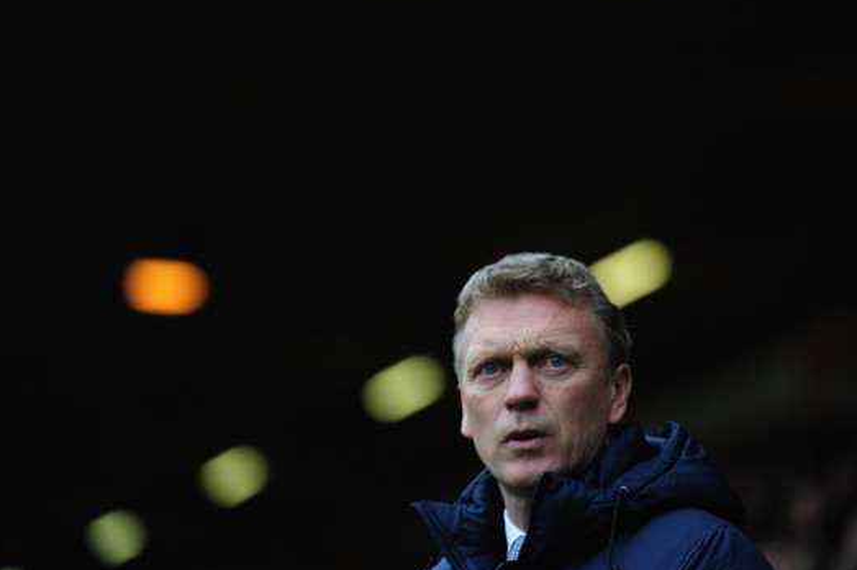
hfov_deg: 10.5
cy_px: 286
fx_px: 4663
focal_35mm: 196
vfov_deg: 7.0
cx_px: 462
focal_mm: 180
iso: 1000
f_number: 2.8
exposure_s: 1/800
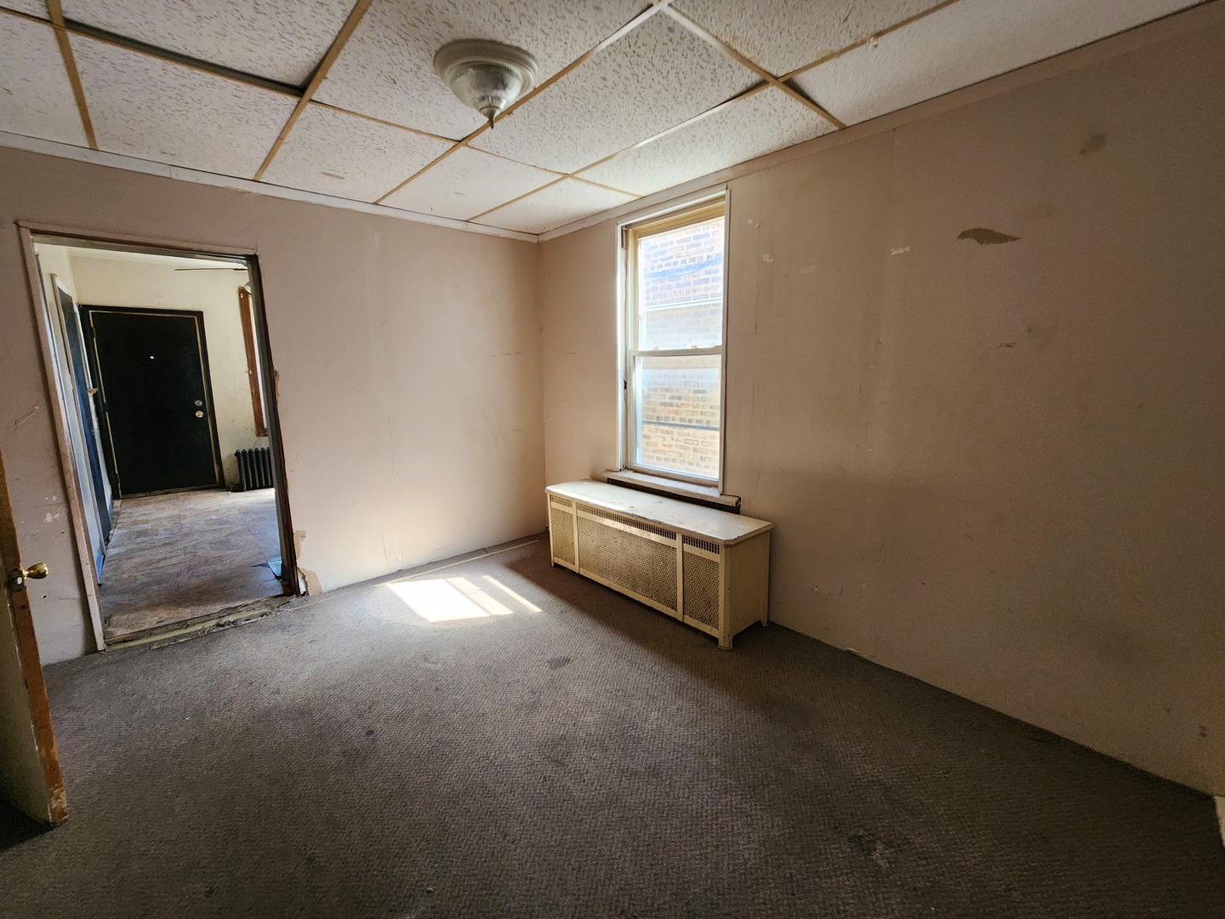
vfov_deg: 89.9
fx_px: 460
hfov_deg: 106.2
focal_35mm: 13
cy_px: 460
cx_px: 612
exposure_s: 1/60
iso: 200
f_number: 2.2
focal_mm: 2.2
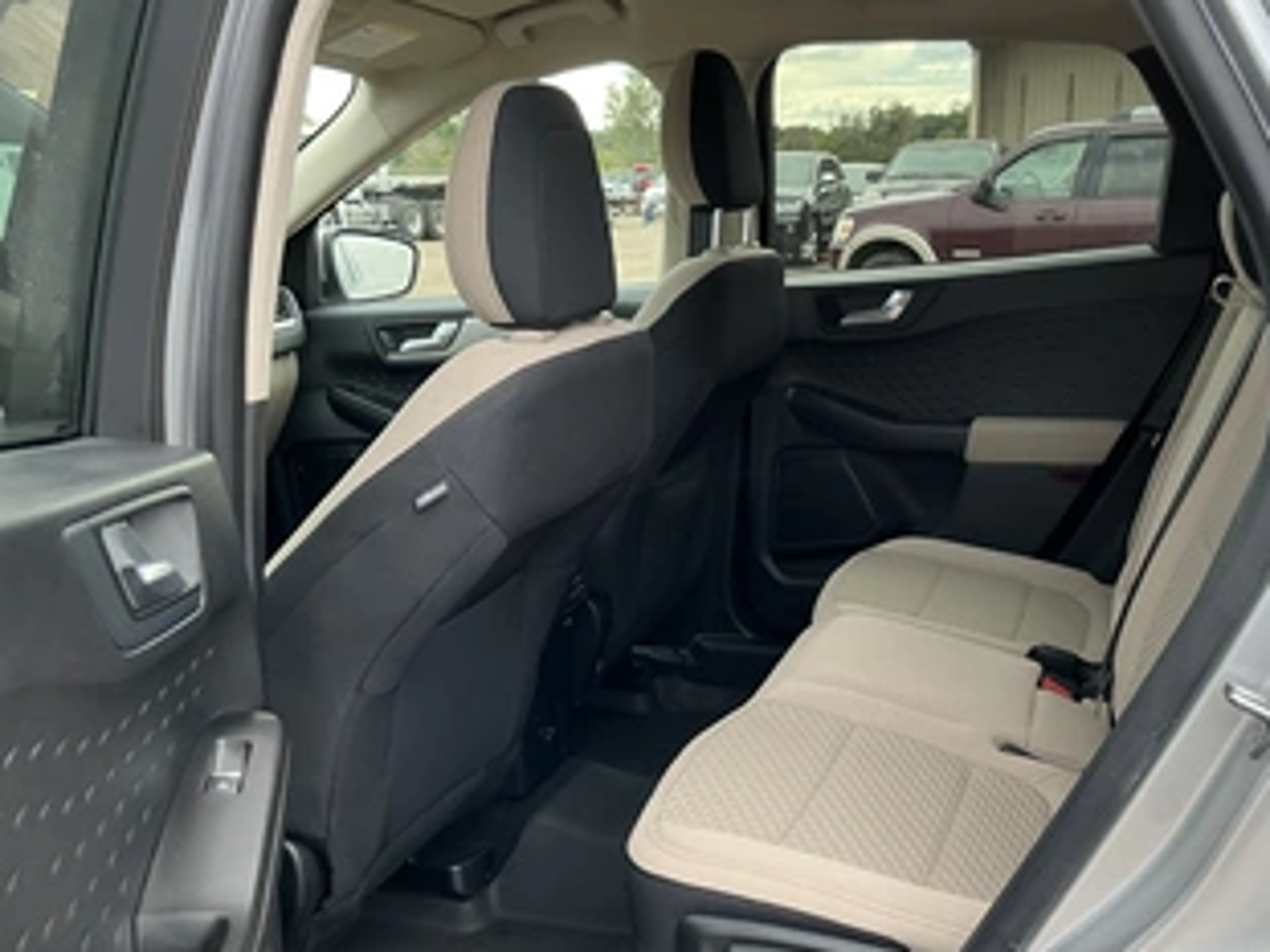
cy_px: 572
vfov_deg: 39.5
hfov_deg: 51.1
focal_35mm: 36
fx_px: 1320
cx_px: 751
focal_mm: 3
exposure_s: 1/122
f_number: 1.8
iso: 20
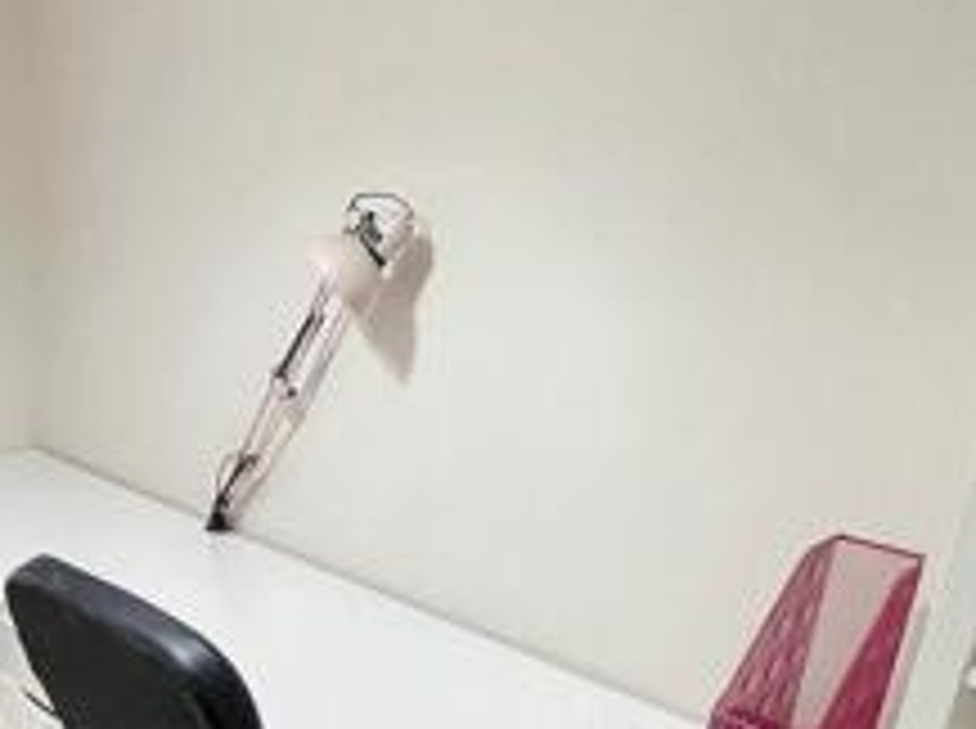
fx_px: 985
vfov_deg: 38.8
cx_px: 214
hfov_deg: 50.0
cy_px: 601
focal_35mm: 35
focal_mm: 1.6
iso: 250
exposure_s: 1/59
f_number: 1.8
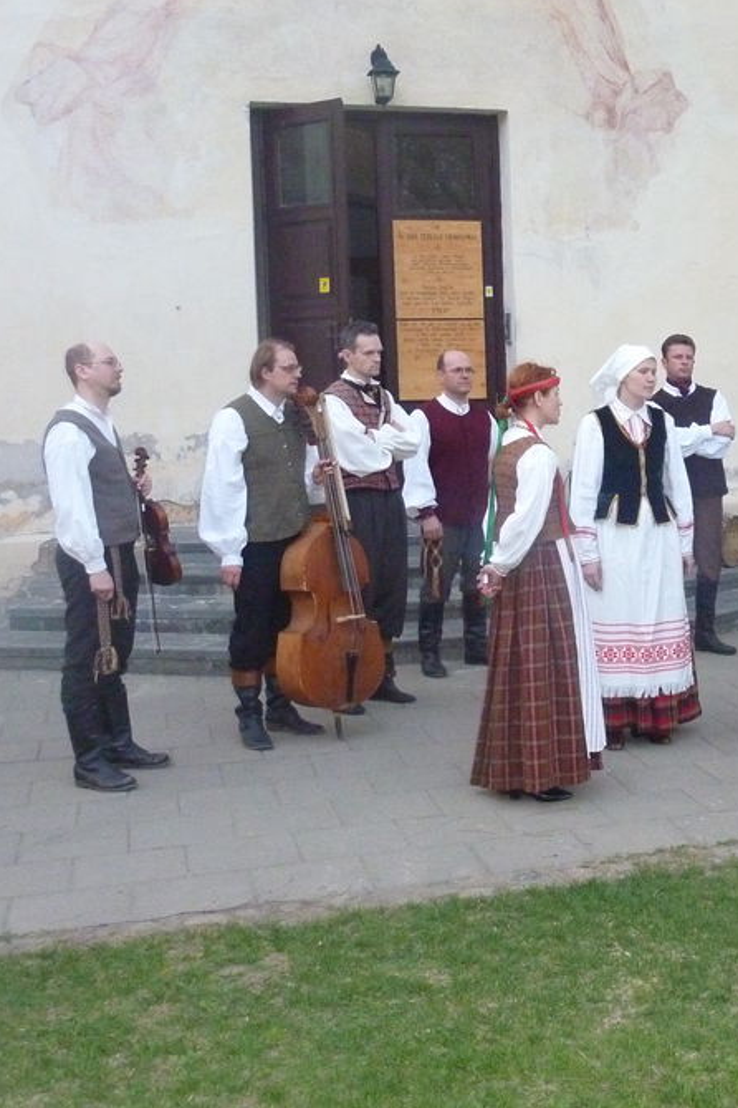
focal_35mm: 49
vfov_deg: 40.3
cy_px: 554
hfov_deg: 26.6
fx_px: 1507
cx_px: 659
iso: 640
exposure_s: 1/30
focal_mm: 5.7
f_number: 3.5
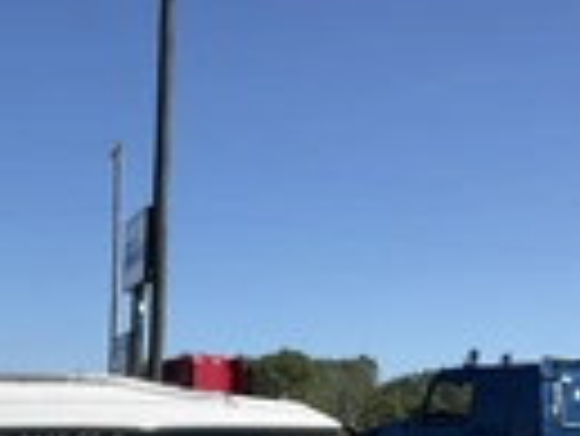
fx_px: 1509
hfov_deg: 20.1
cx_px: -148
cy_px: 562
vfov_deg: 15.7
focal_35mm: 90
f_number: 1.8
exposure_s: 1/2320
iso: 25
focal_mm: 3
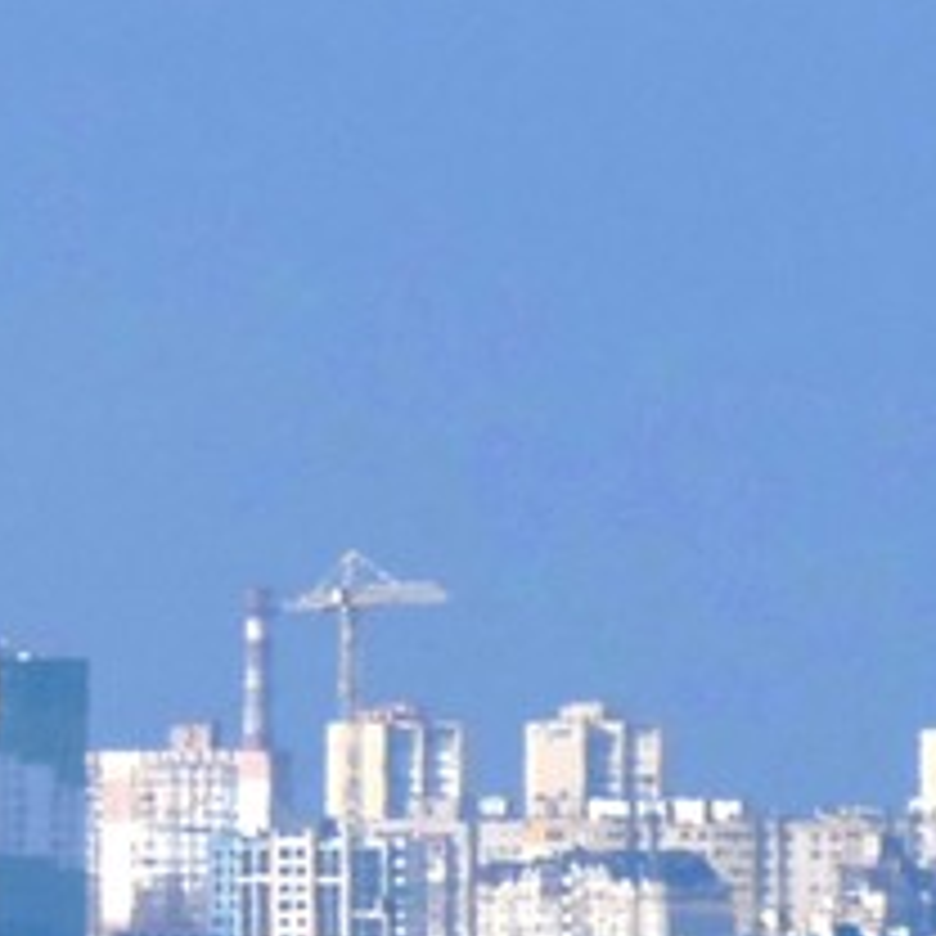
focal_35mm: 2735
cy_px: 945
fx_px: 83668
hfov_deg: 0.6
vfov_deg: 0.6
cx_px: 176
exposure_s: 1/2000
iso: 125
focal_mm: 135.82
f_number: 4
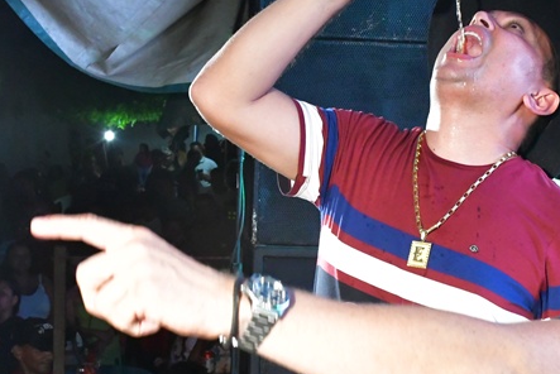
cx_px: 359
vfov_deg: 13.2
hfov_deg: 19.6
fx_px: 1619
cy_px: 267
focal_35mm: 104
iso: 8000
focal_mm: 30
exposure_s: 1/160
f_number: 9
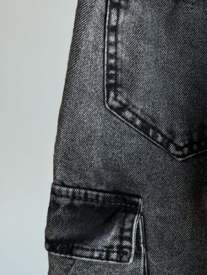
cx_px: 357
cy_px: 293
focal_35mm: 191
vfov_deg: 10.2
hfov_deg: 7.6
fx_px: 1521
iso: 125
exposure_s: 1/219
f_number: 1.78
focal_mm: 6.76
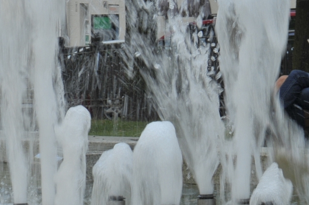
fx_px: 2407
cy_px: -9
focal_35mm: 281
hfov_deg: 7.3
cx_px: -26
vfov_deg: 4.9
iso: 200
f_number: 22
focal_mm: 55
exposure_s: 1/50
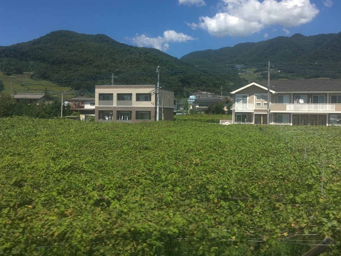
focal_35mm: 34
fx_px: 335
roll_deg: -0.6
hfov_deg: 53.9
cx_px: 185
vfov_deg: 41.7
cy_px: 116
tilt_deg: -0.6
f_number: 2.2
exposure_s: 1/1026
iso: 25
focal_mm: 4.15
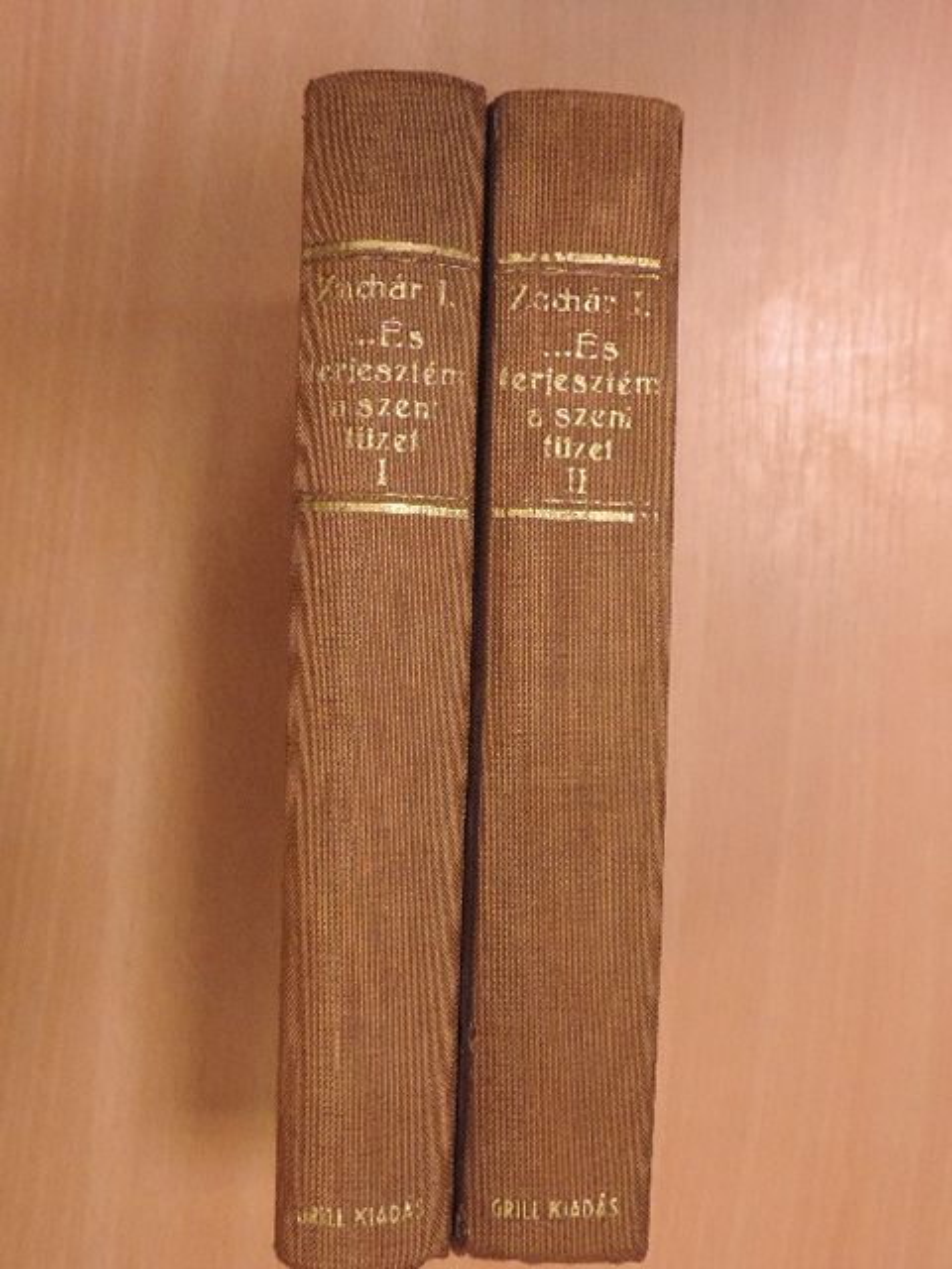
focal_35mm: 35
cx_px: 476
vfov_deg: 52.6
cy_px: 634
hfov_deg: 40.7
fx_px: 1283
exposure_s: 1/60
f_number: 3.3
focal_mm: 6.2
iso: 1100
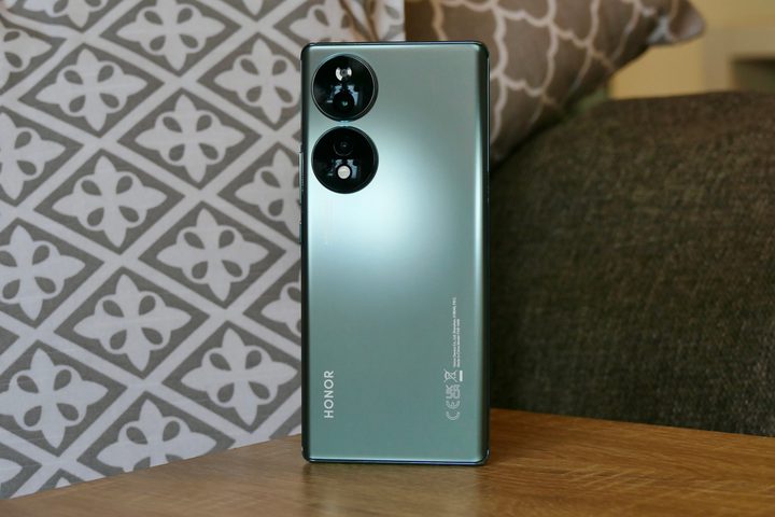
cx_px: 388
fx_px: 2476
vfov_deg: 11.9
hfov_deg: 17.8
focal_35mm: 115
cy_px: 258
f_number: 4.5
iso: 160
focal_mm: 41.85
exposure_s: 1/80
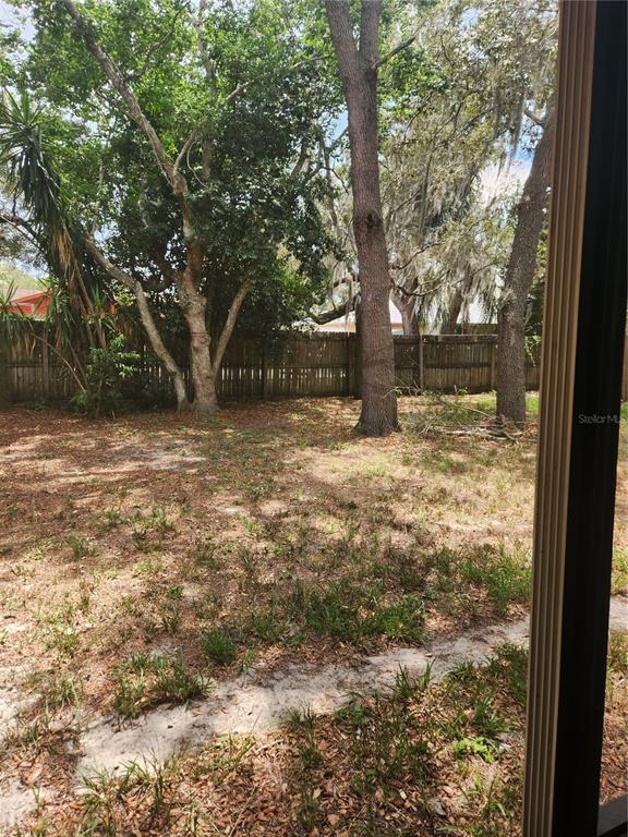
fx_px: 556
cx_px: 314
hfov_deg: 58.9
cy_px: 418
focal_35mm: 23
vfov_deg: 73.9
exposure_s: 1/180
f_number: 1.8
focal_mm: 5.4
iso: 25
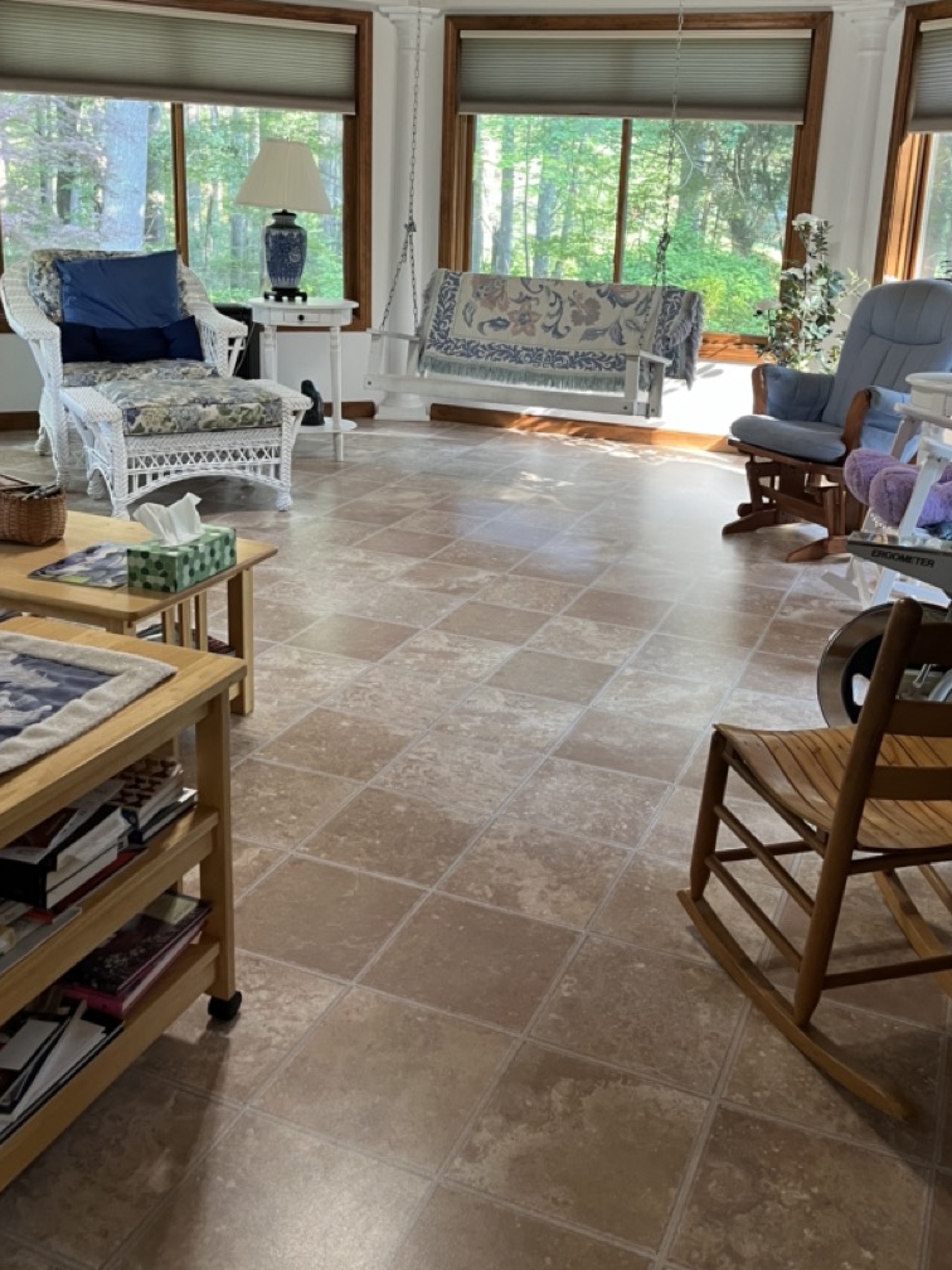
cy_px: 493
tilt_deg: -15.0
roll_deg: -1.8
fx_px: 1210
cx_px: 520
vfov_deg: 54.8
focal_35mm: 33
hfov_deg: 42.9
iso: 250
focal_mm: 5.1
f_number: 1.6
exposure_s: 1/60
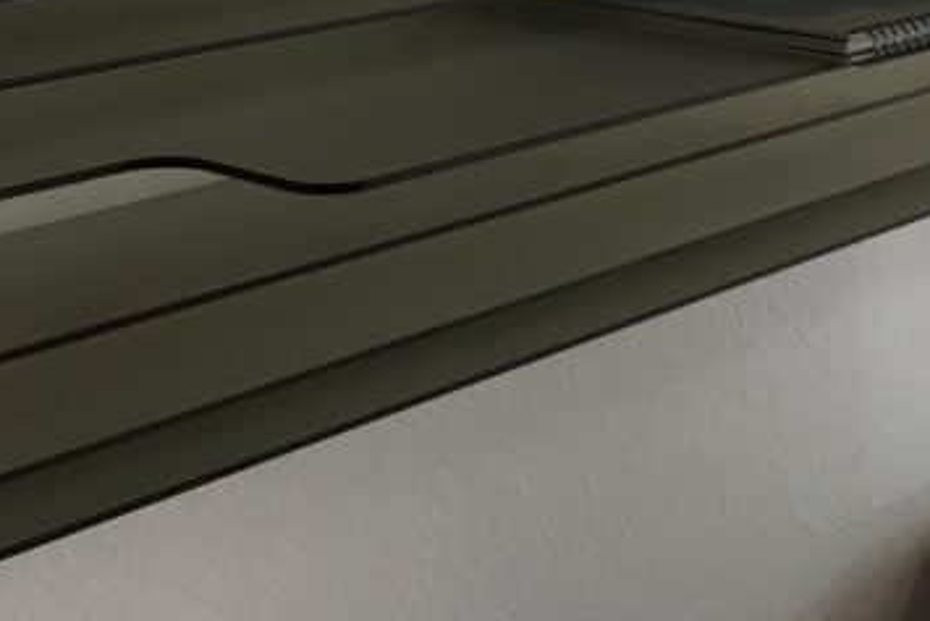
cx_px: 663
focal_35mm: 87
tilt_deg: -1.1
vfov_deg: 14.6
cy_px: -322
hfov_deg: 23.2
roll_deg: -0.3
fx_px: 2248
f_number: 2.2
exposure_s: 1/33
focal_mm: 4.15
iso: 25
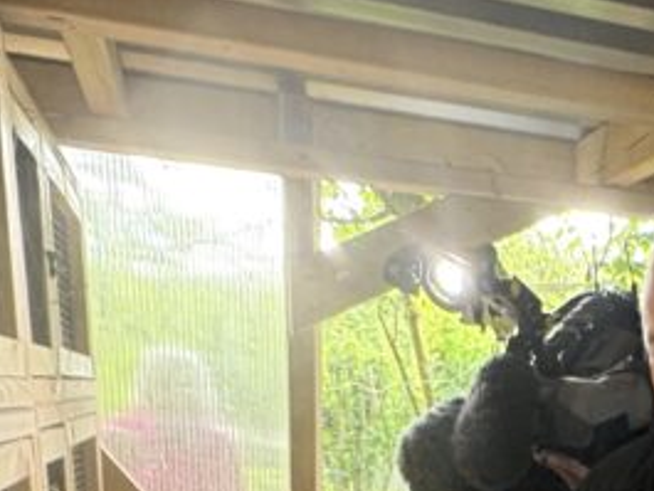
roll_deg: -5.2
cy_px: 745
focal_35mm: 54
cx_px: 669
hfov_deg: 32.4
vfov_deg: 22.2
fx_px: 1021
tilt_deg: -16.3
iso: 400
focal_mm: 2.22
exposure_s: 1/60
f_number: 2.2
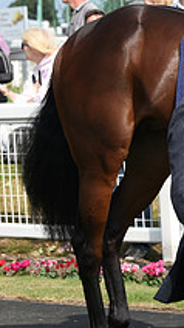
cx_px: 387
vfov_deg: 10.7
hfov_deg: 5.9
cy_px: 94
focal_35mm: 201
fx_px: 1746
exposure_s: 1/2500
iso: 500
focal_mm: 70
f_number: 5.6
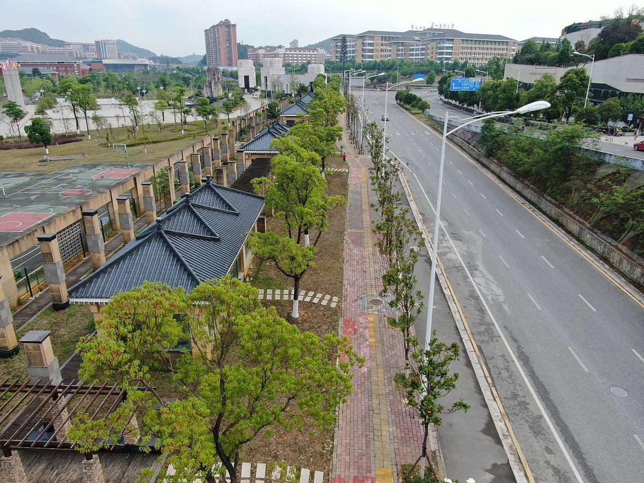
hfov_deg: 71.6
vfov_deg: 56.8
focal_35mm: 24
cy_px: 242
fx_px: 446
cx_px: 322
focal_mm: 4.39
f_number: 2.8
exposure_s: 1/640
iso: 100
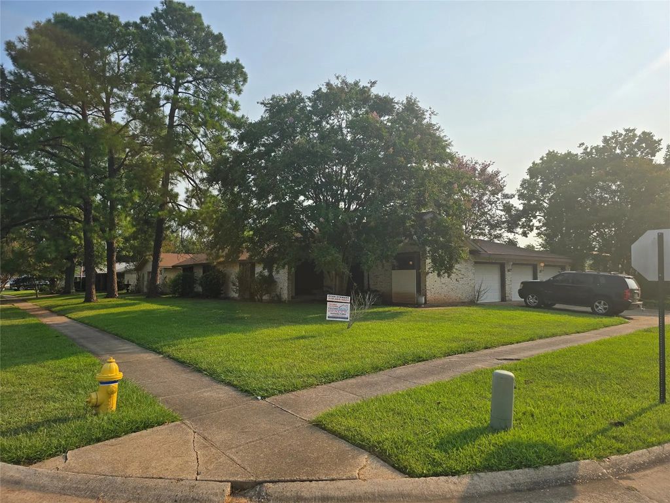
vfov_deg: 58.9
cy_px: 252
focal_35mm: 23
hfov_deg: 73.9
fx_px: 445
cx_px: 335
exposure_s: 1/1222
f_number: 1.7
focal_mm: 6.3
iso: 12
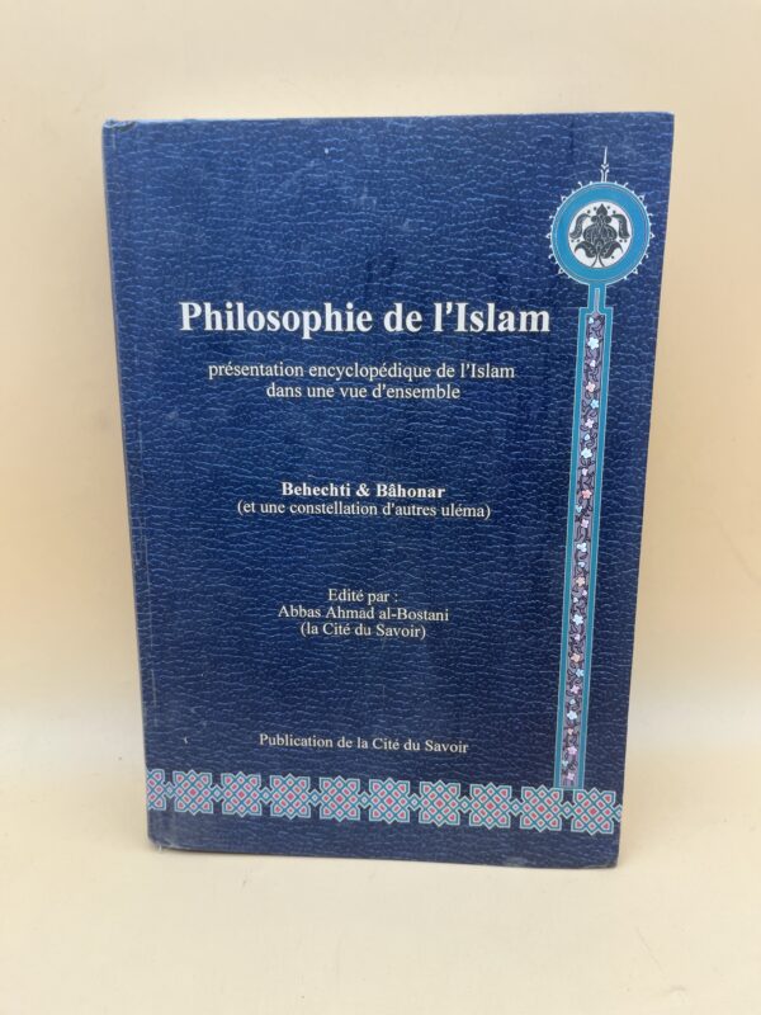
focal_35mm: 26
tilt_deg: -24.4
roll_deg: +4.0
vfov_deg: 67.3
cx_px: 380
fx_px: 762
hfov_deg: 53.1
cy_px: 508
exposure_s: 1/144
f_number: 1.6
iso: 50
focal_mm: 5.1
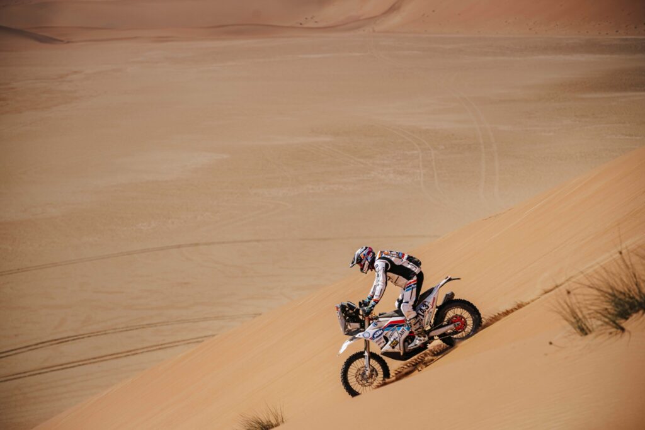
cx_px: 322
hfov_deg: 12.8
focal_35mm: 160
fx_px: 2867
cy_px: 215
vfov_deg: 8.6
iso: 200
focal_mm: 160
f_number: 5
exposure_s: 1/2500
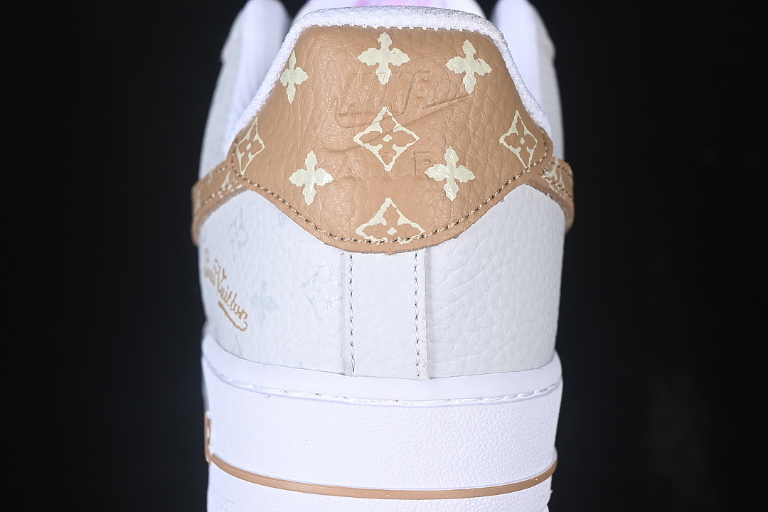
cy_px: 256
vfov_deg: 18.2
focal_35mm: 75
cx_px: 384
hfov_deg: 27.0
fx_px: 1600
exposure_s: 1/80
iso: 160
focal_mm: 50
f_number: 7.1
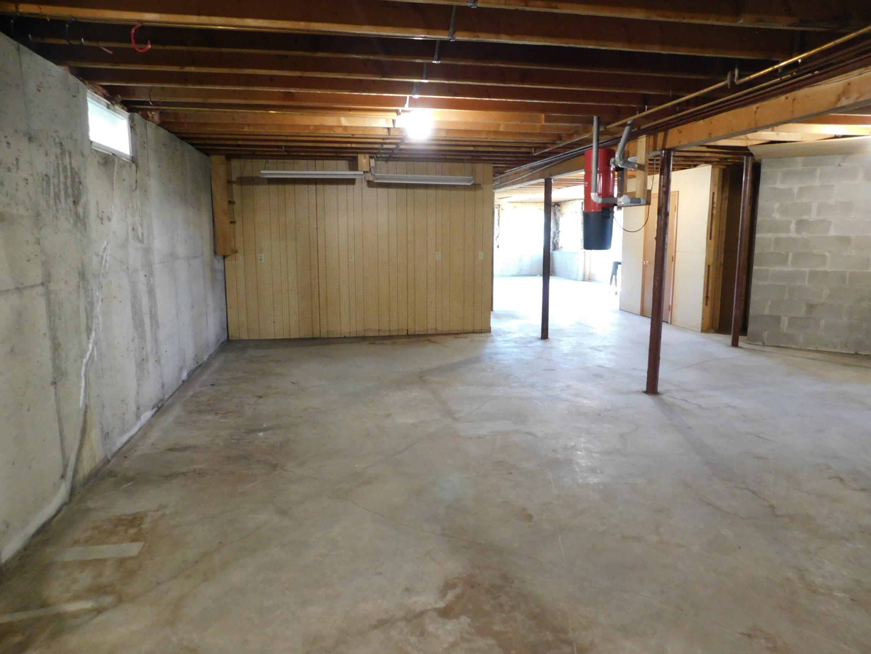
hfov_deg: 73.9
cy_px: 327
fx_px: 579
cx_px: 436
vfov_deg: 58.9
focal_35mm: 23
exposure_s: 1/10
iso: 400
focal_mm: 4
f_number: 3
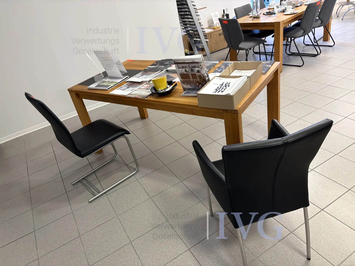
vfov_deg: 53.1
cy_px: 133
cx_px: 178
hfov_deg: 67.3
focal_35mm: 26
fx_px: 267
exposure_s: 1/50
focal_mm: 5.96
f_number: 1.6
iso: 160
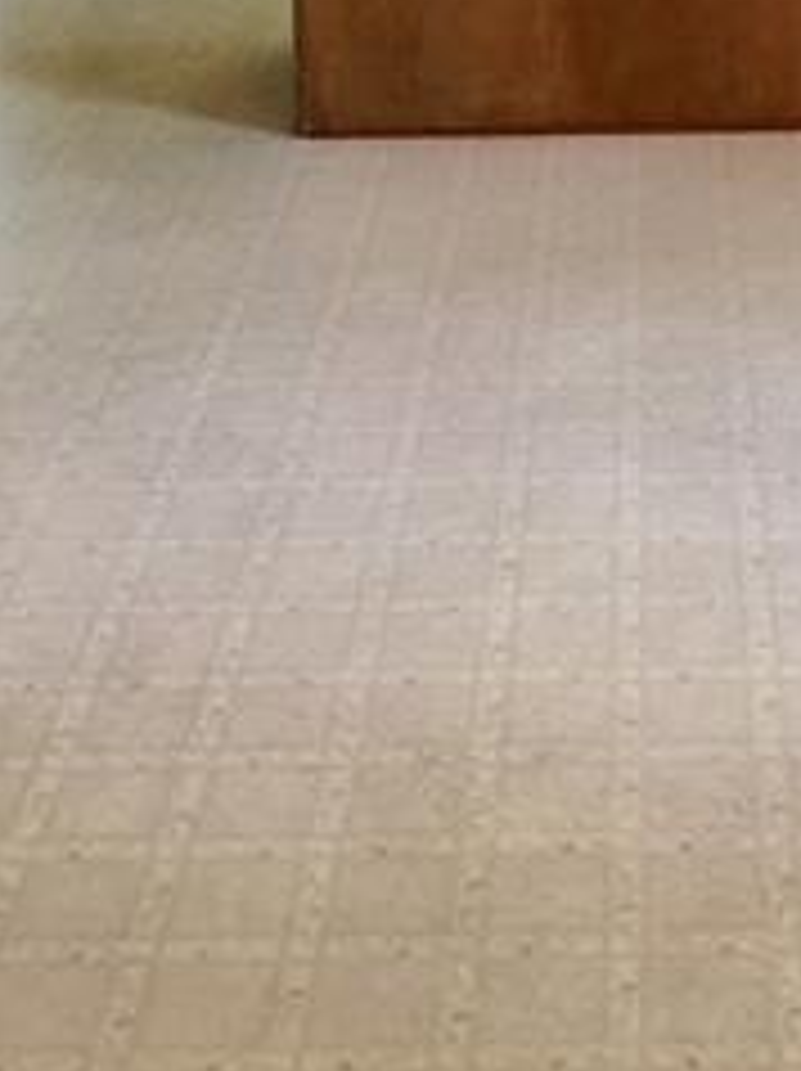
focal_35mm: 78
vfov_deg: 23.2
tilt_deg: -10.4
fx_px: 2411
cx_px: 711
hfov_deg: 18.6
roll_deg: -0.5
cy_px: -180
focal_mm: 4.15
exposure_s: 1/15
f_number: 2.2
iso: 40
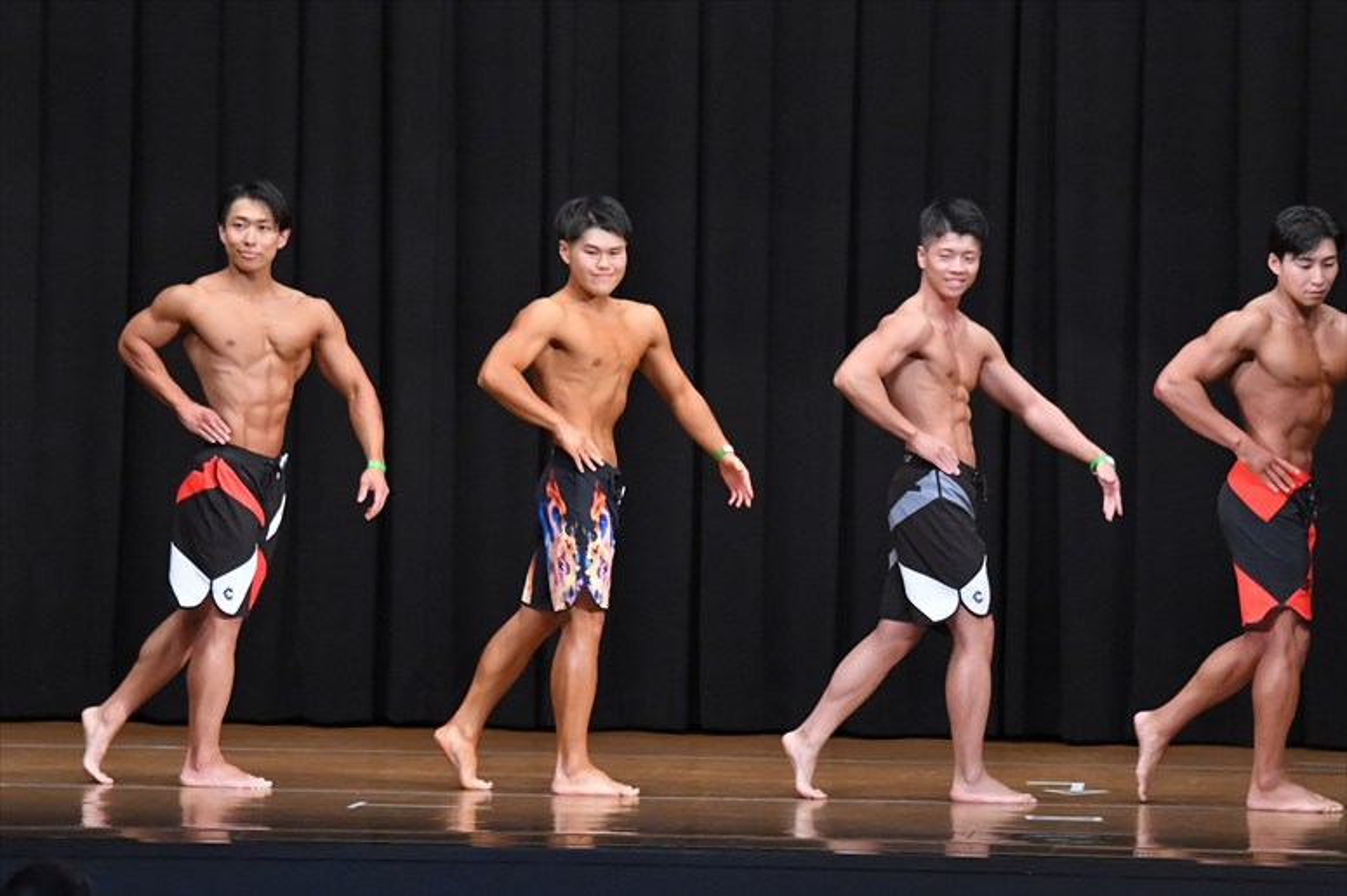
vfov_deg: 7.5
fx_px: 6844
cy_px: 448
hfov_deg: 11.2
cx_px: 674
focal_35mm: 183
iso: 8000
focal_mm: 122
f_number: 5.6
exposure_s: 1/400
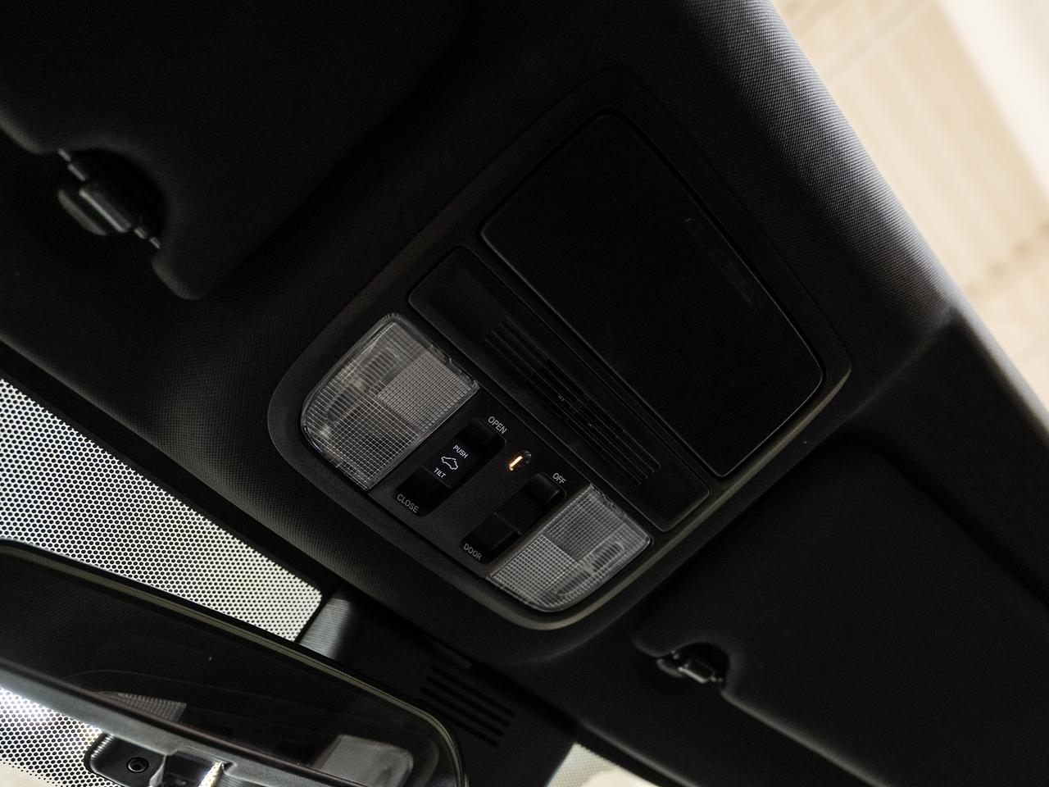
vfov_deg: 42.5
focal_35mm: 33
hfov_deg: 54.3
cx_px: 654
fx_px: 1010
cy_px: 443
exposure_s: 1/40
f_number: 2.8
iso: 1000
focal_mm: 26.1
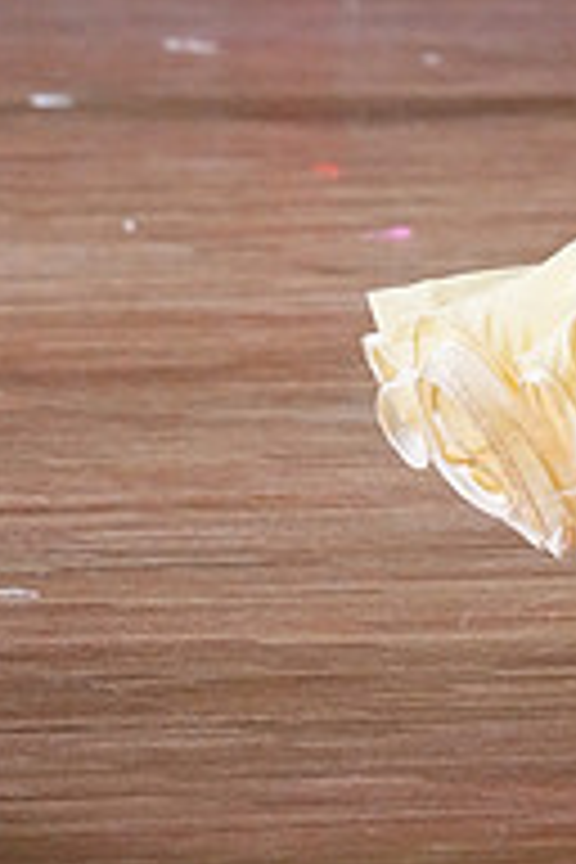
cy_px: -252
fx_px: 14519
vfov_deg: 3.4
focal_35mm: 605
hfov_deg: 2.3
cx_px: 812
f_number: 5.6
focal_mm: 200
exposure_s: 1/400
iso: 10000
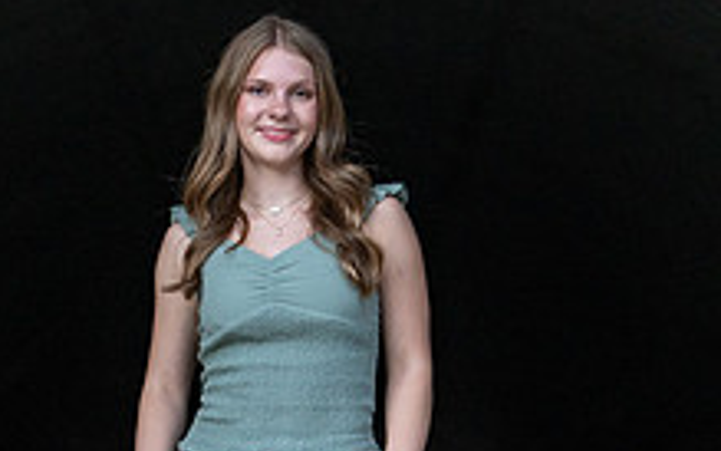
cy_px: 499
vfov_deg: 7.6
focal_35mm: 172
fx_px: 3381
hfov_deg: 12.2
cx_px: 313
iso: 640
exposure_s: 1/800
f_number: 1.2
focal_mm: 50
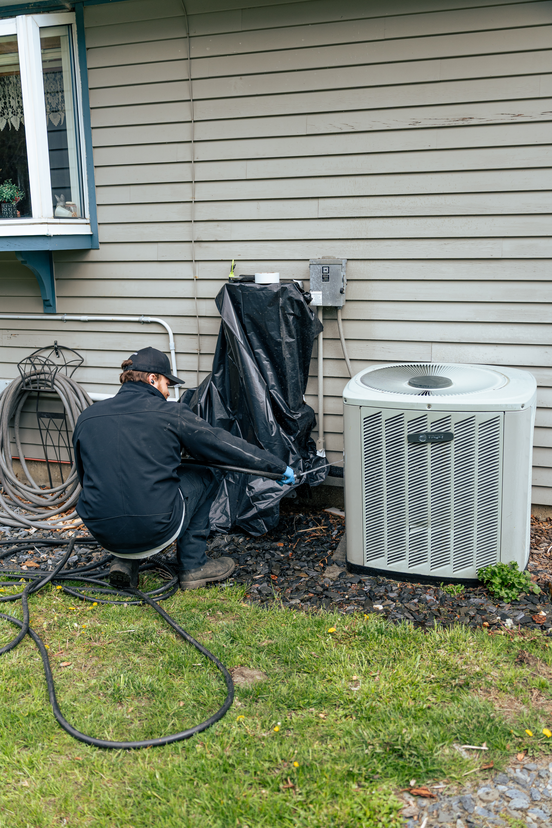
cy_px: 414
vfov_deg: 55.4
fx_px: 789
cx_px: 276
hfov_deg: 38.6
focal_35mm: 34
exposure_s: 1/1000
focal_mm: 34.3
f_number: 2.8
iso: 160
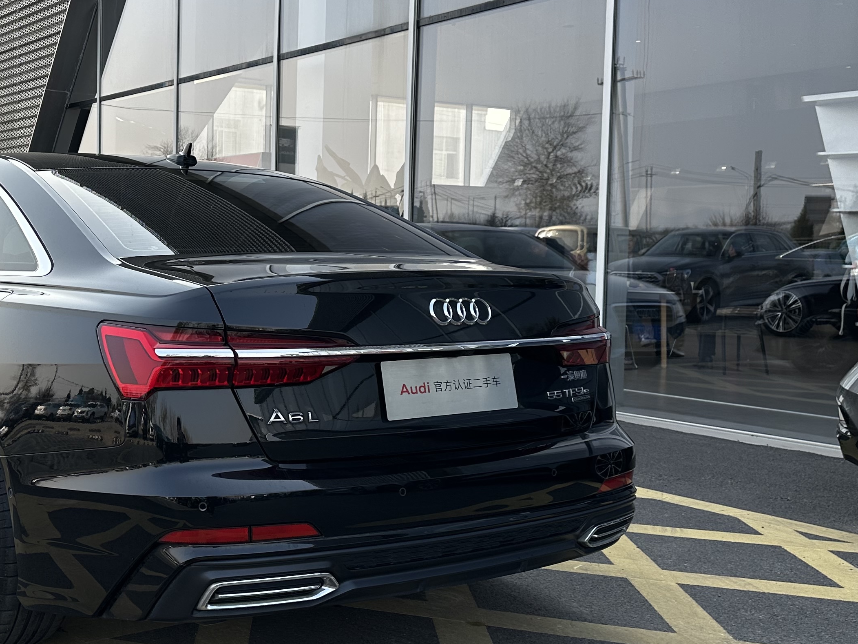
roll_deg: -0.5
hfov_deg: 40.0
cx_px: 201
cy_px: 300
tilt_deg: -1.7
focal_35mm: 46
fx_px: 1140
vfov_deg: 31.5
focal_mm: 6.86
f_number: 1.78
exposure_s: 1/1183
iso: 80
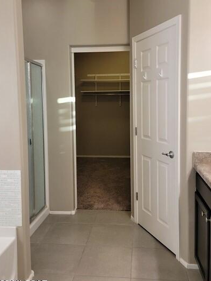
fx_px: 276
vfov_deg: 53.9
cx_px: 108
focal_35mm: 34
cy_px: 128
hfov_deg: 41.8
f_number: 2
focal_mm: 5.9
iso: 200
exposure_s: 1/40
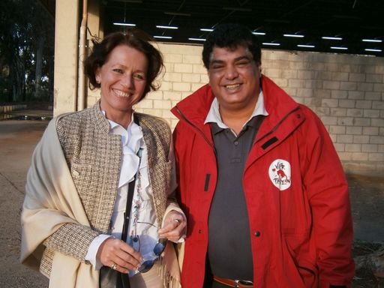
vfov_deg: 30.9
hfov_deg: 40.4
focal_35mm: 47
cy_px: 144
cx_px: 192
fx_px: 521
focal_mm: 8.3
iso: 80
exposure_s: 1/100
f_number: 3.4
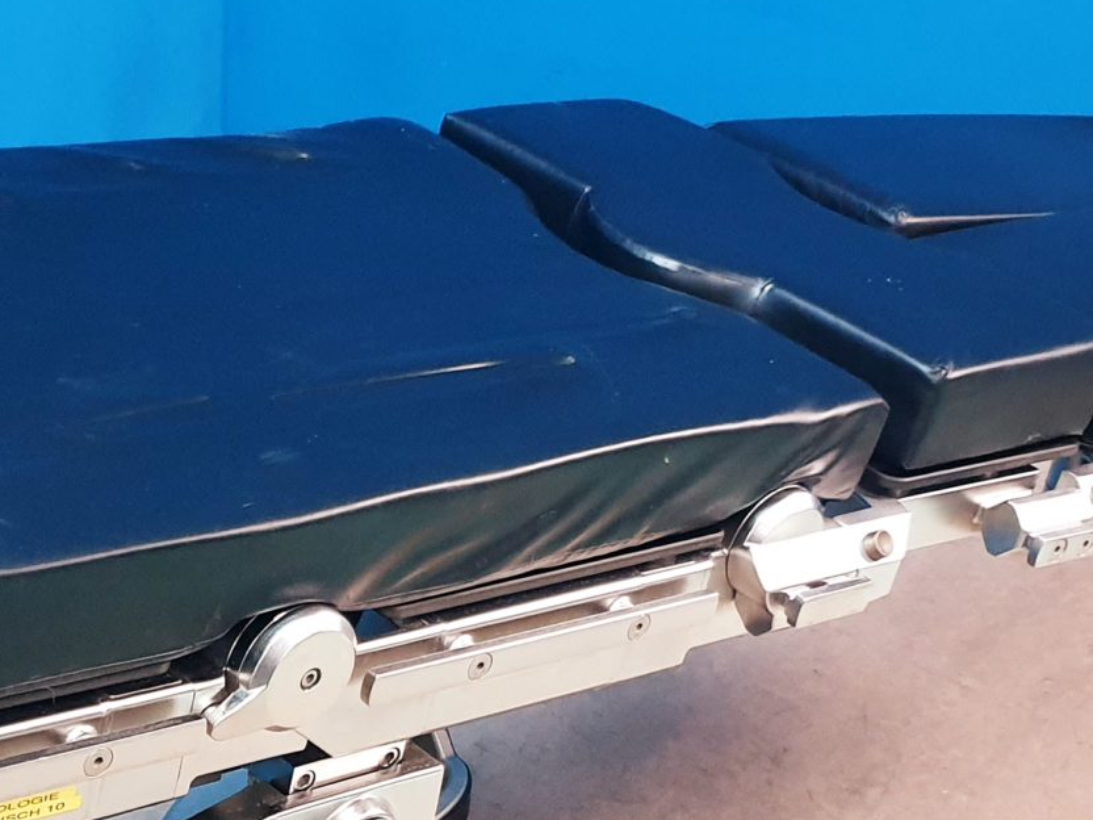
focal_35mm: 80
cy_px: 845
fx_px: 2526
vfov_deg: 17.9
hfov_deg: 24.1
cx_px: 254
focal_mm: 4.3
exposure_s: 1/50
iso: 250
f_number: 1.5
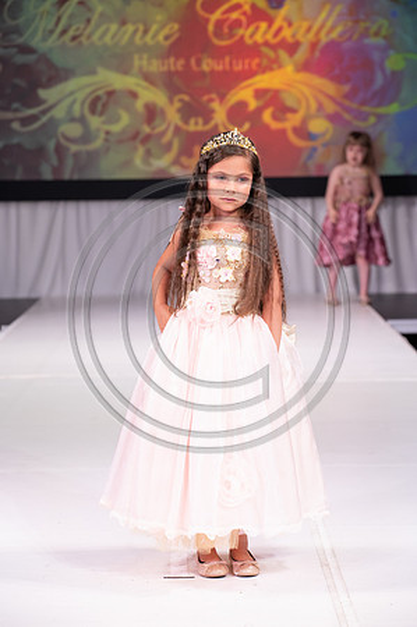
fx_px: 2020
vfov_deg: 17.7
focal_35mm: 116
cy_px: 314
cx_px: 208
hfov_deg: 11.8
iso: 2000
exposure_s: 1/400
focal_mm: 116
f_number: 5.6
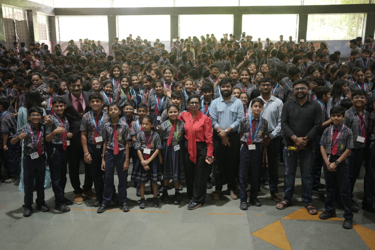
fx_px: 365
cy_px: 125
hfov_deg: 54.4
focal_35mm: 35
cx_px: 188
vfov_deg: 37.9
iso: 1250
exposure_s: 1/100
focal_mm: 35
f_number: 2.8
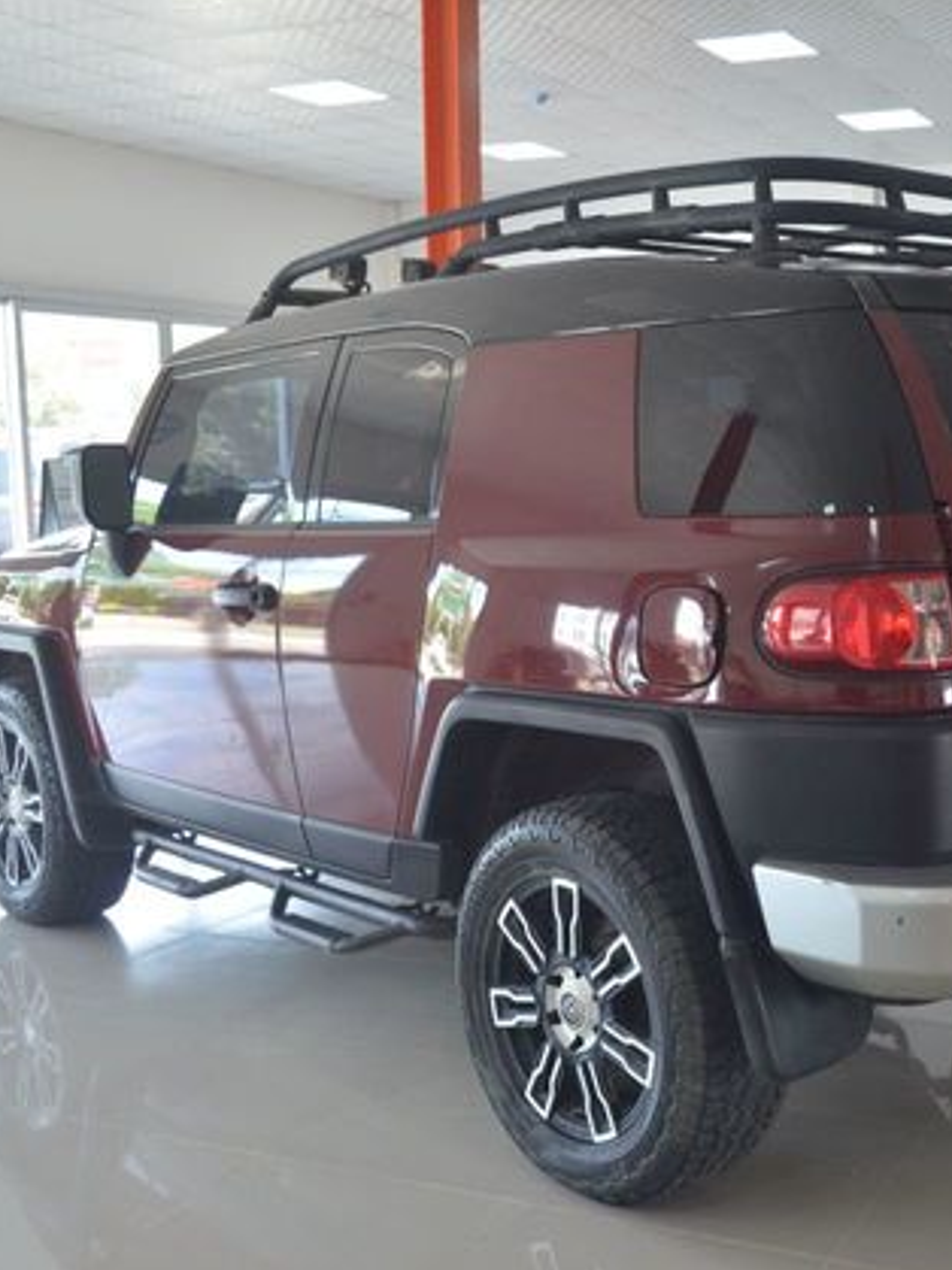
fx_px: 1614
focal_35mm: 44
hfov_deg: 32.0
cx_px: 755
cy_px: 633
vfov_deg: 43.0
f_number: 4.5
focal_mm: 20
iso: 500
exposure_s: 1/125
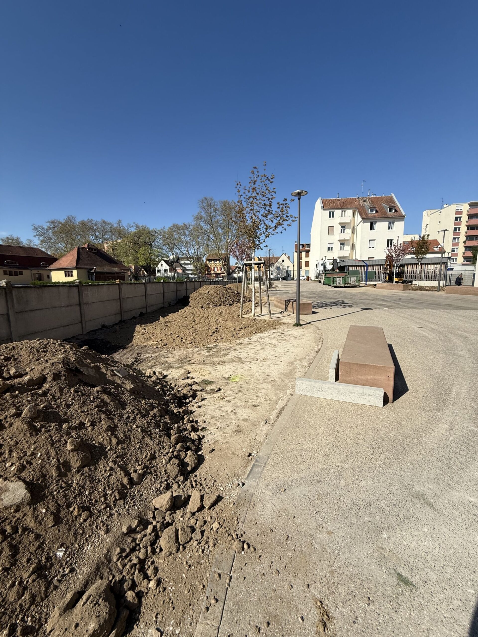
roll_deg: +0.2
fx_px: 258
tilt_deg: -7.7
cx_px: 239
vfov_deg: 102.1
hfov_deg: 85.7
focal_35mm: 14
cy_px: 318
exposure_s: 1/2841
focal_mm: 2.22
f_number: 2.2
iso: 50
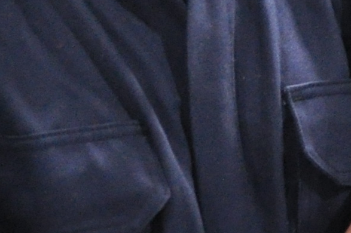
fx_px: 2347
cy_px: -88
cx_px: 917
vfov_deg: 5.6
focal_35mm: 241
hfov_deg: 7.8
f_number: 4
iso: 800
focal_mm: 22
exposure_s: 1/30
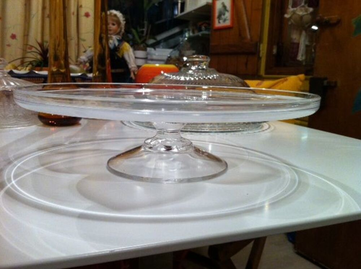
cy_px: 134
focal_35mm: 35
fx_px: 364
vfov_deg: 40.6
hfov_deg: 52.7
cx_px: 180
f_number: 2.8
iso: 160
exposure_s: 1/17
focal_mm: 3.85
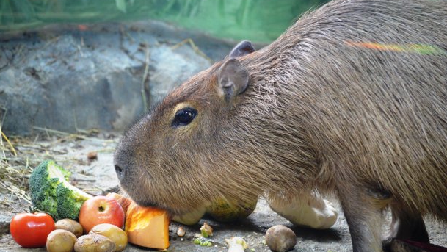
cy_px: 139
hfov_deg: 11.8
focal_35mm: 183
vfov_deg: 6.6
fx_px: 2170
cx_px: 223
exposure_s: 1/60
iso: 1800
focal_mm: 116
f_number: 4.8
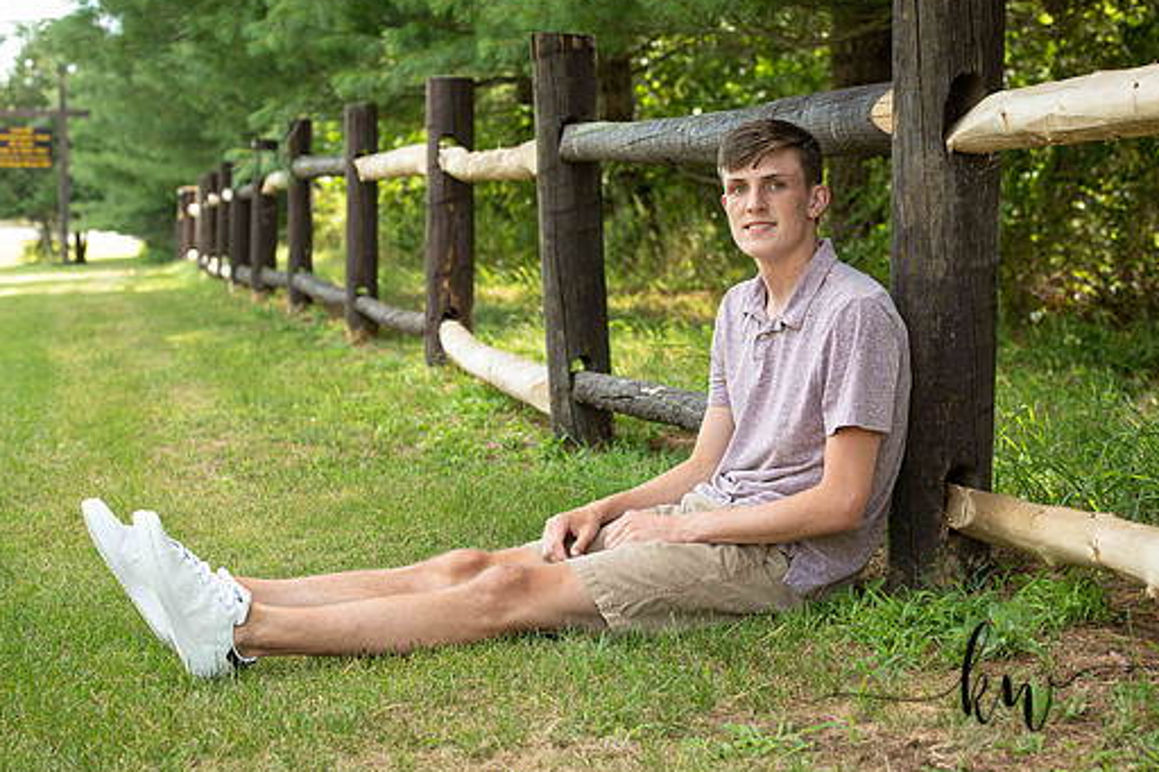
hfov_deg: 23.9
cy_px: 388
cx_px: 564
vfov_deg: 16.1
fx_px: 2735
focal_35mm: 85
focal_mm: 75
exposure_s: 1/200
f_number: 5.6
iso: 400
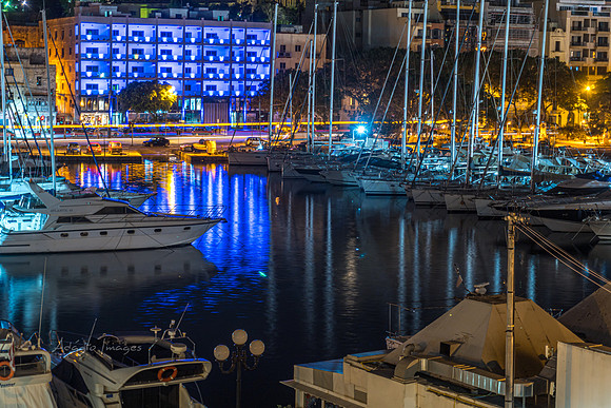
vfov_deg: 18.2
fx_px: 1273
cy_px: 204
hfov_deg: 27.0
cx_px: 306
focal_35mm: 75
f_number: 5.6
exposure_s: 10
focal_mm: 50
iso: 100
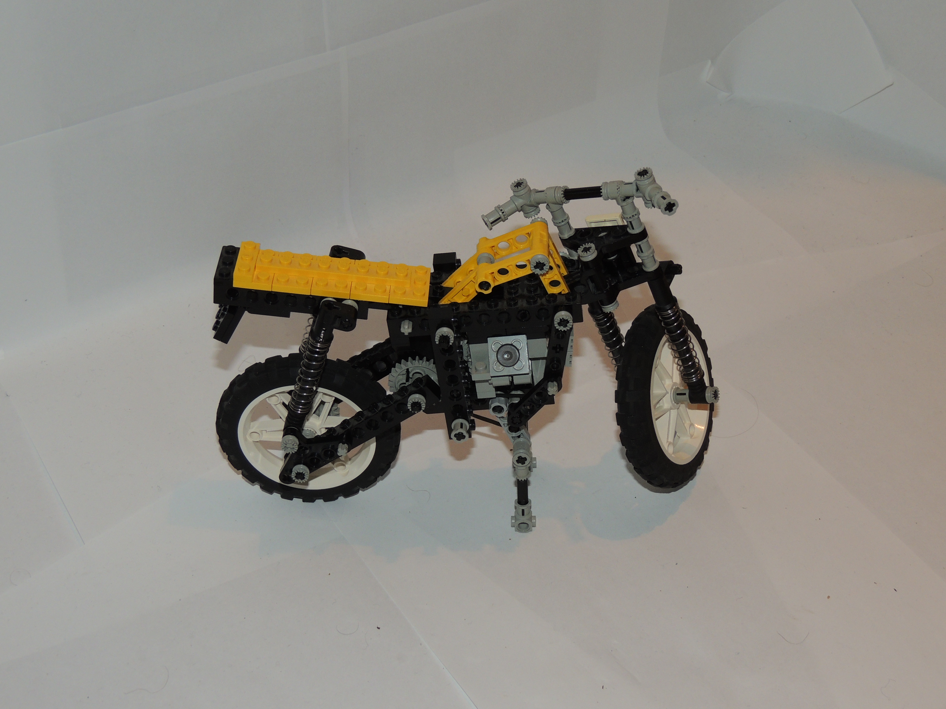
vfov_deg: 26.6
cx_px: 473
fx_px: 1503
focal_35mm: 55
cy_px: 354
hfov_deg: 34.9
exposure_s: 1/40
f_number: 3.7
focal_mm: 9.8
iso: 200
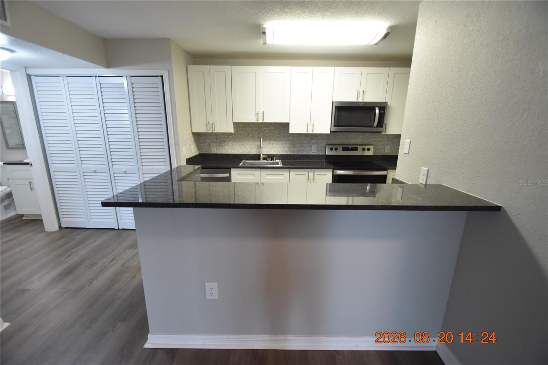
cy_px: 182
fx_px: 228
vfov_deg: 77.3
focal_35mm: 15
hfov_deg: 100.4
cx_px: 274
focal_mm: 10
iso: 800
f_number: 4
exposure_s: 1/60
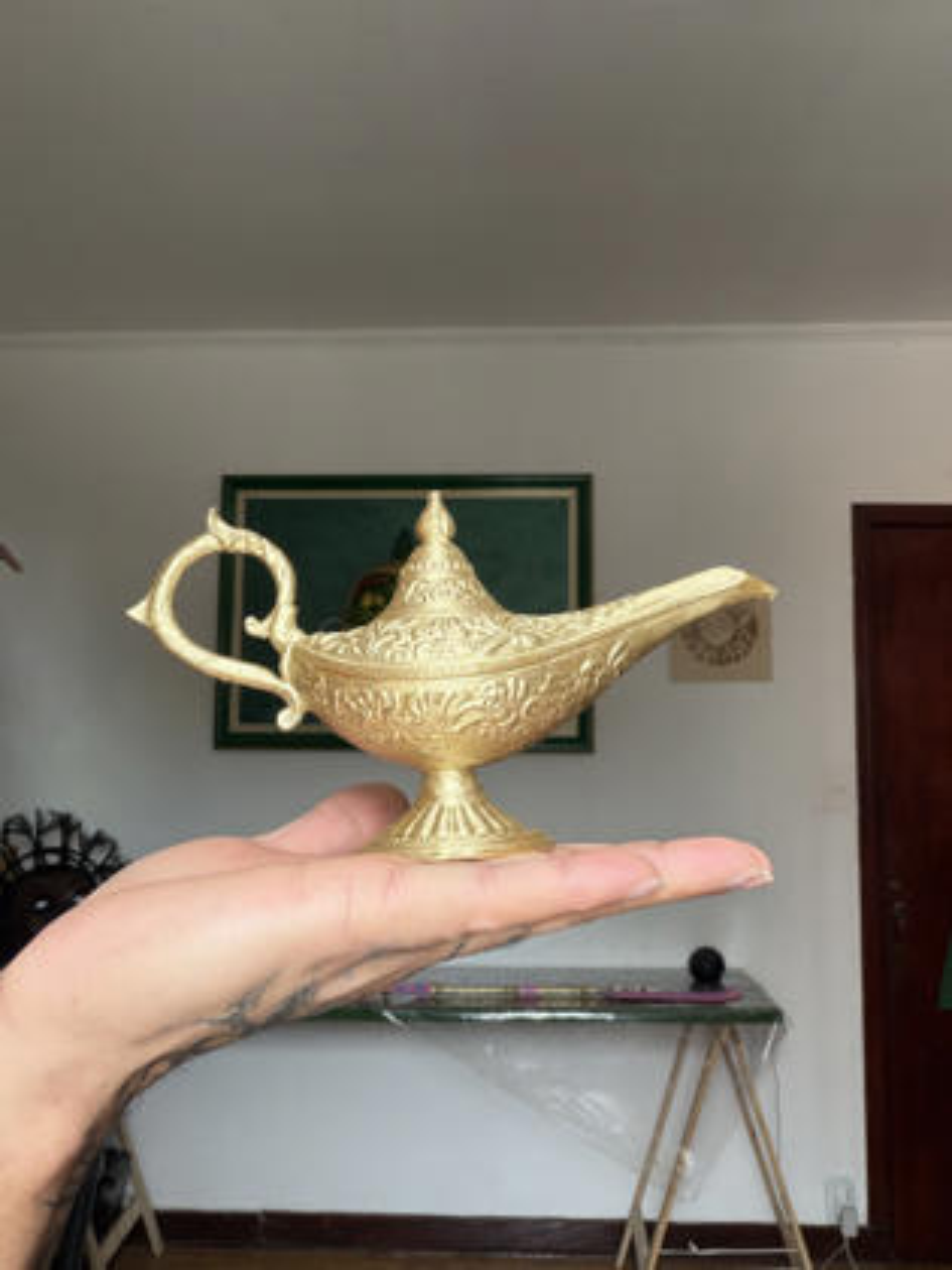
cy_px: 635
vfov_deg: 60.0
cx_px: 476
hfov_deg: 46.8
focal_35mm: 30
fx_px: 1100
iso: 80
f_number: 1.9
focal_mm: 2.71
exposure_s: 1/86
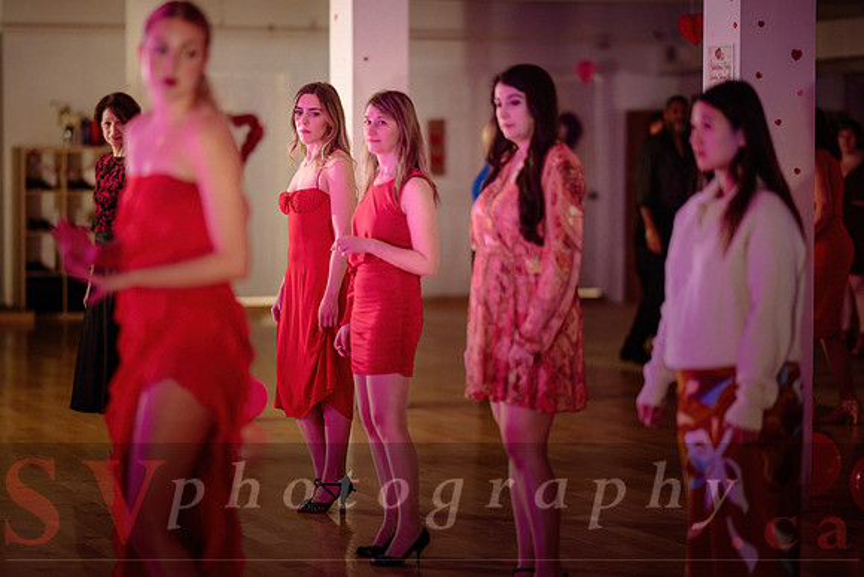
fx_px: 2779
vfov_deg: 11.8
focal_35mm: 116
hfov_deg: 17.7
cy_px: 289
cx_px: 399
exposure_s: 1/125
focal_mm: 105
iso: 2500
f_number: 1.4
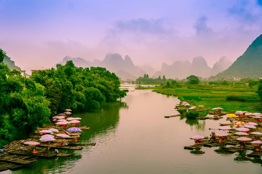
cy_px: 87
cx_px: 131
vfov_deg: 28.0
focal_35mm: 48
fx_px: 349
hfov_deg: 41.2
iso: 100
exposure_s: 1/250
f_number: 5.6
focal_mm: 32
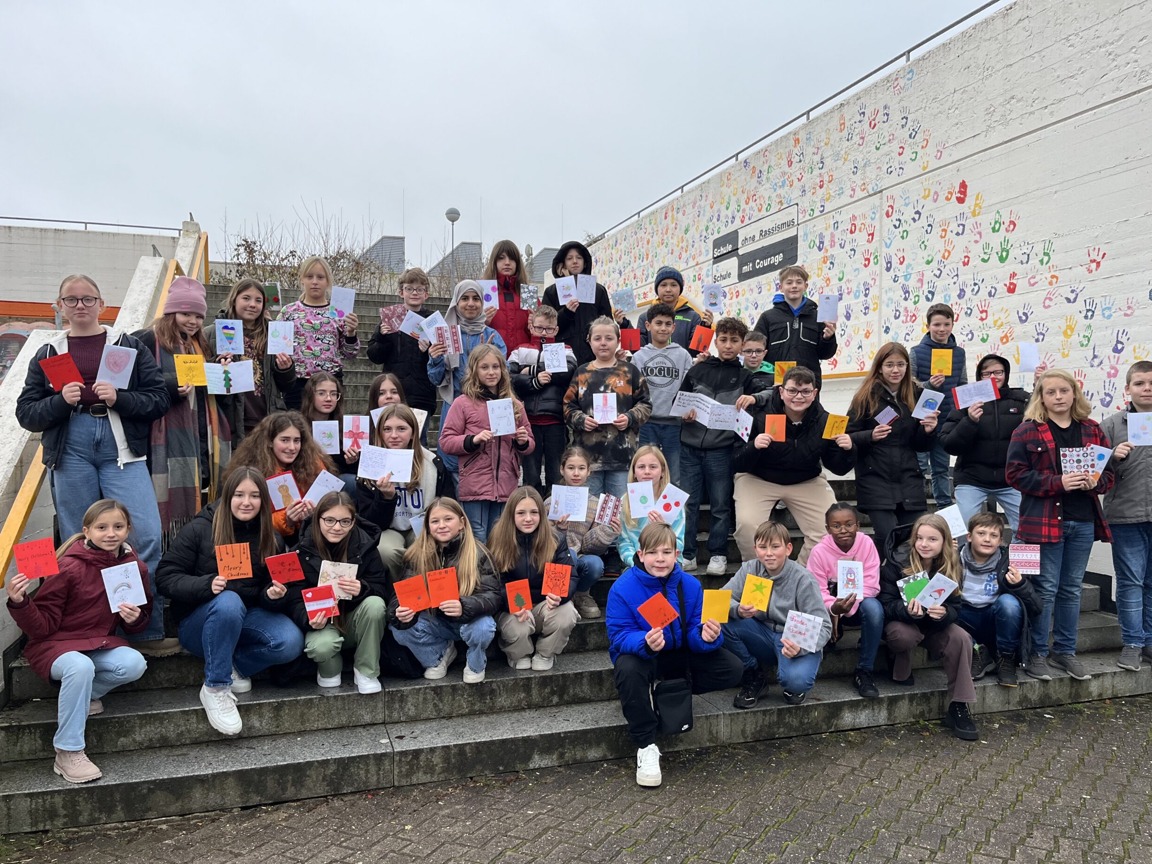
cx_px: 596
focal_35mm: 27
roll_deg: -0.6
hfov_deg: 65.3
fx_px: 899
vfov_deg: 51.3
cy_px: 448
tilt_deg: -2.9
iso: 100
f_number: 1.6
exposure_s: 1/121
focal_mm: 5.1
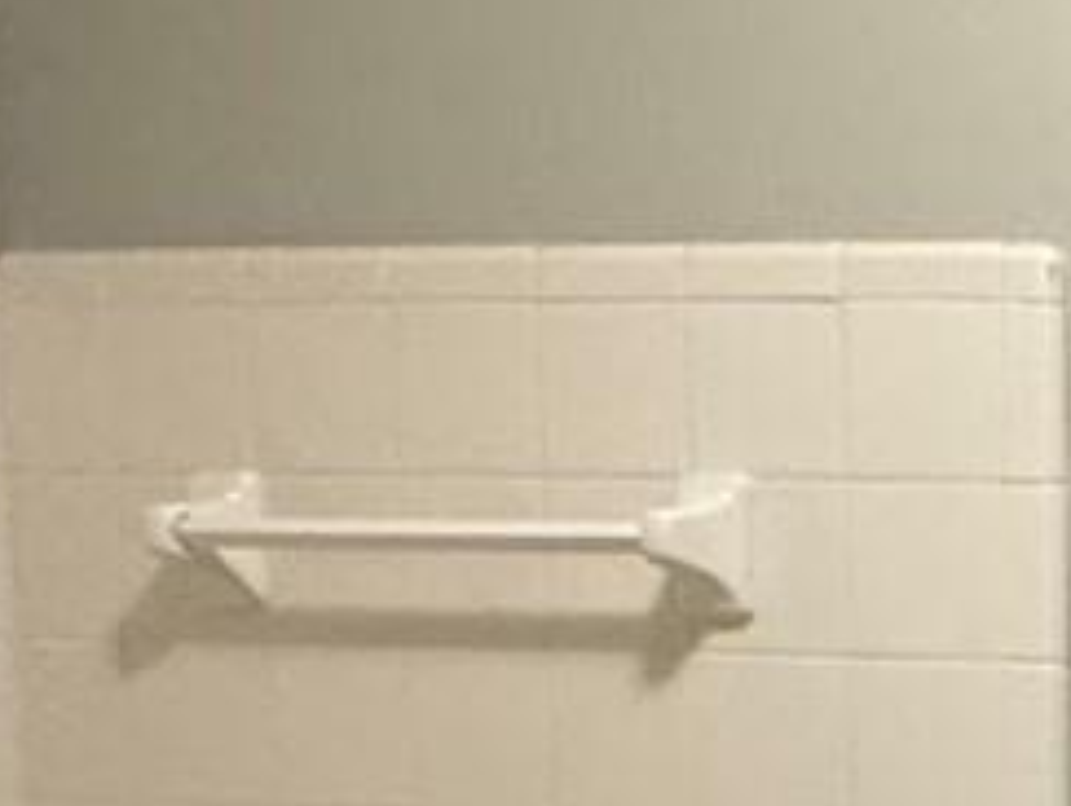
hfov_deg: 16.4
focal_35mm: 92
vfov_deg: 15.0
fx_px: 2851
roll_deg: -2.2
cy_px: 1198
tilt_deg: -7.6
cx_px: 2129
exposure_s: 1/60
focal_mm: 2.22
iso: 500
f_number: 2.2
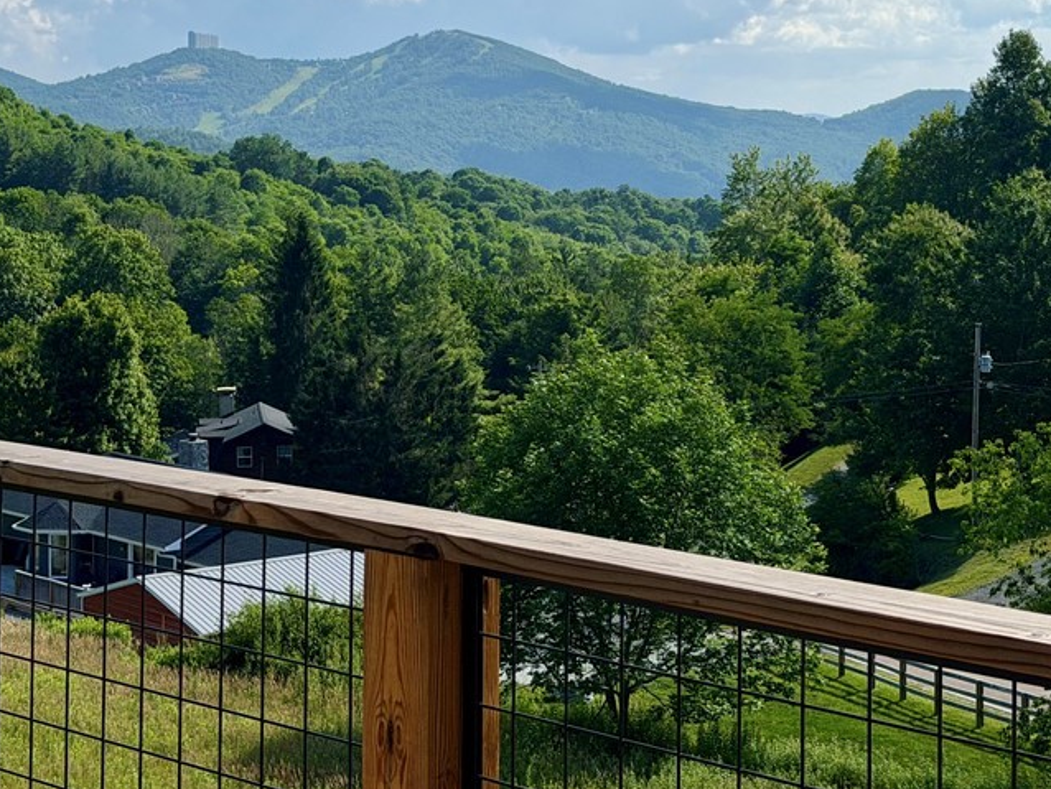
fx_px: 2339
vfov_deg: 19.0
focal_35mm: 77
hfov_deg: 25.3
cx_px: 603
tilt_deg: -1.7
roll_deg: -0.2
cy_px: 204
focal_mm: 6.76
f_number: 1.78
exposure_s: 1/7874
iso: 64
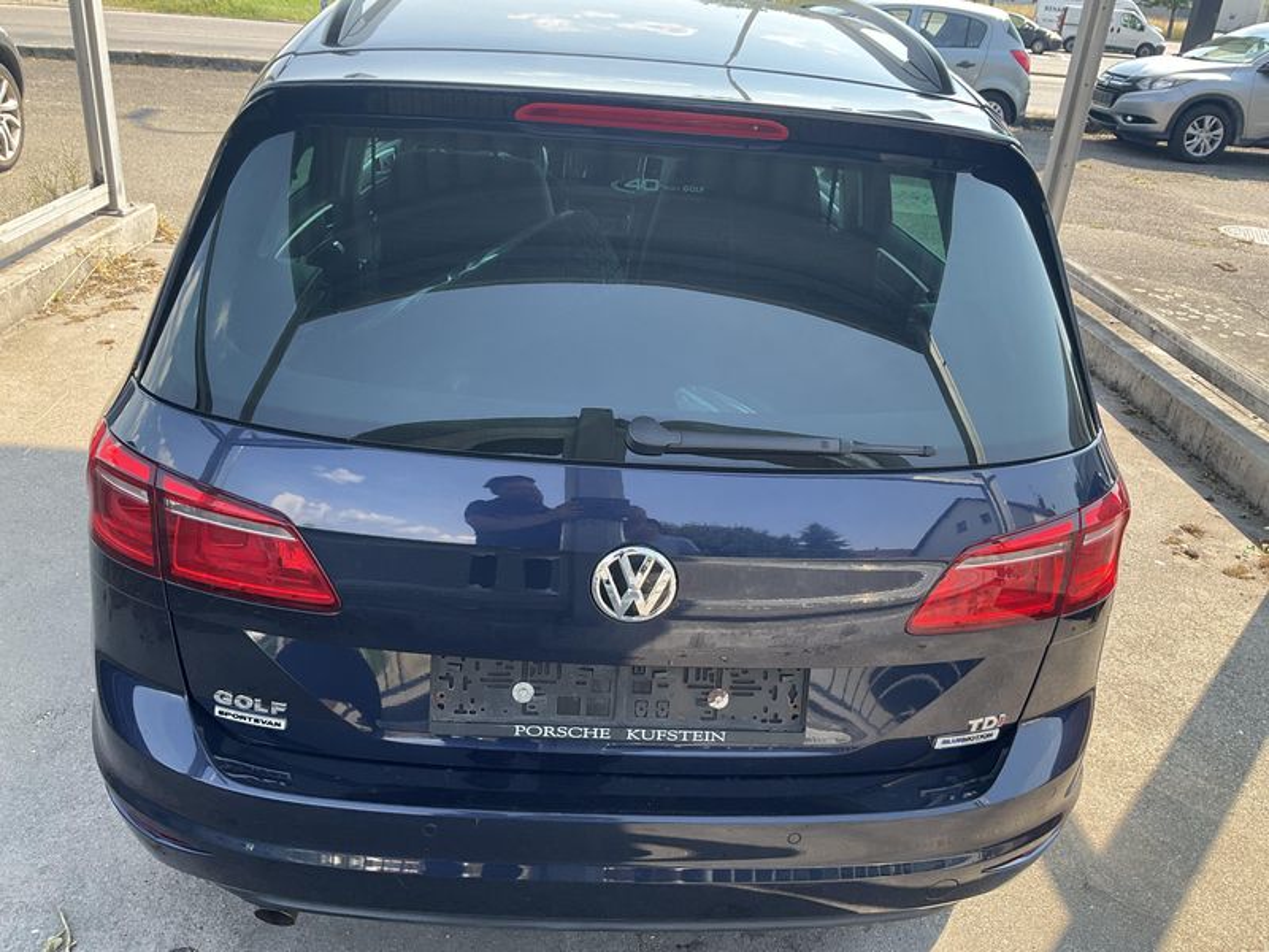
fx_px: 1063
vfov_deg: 48.2
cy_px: 476
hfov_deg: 61.7
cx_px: 634
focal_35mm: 29
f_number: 1.8
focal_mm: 3
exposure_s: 1/269
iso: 25
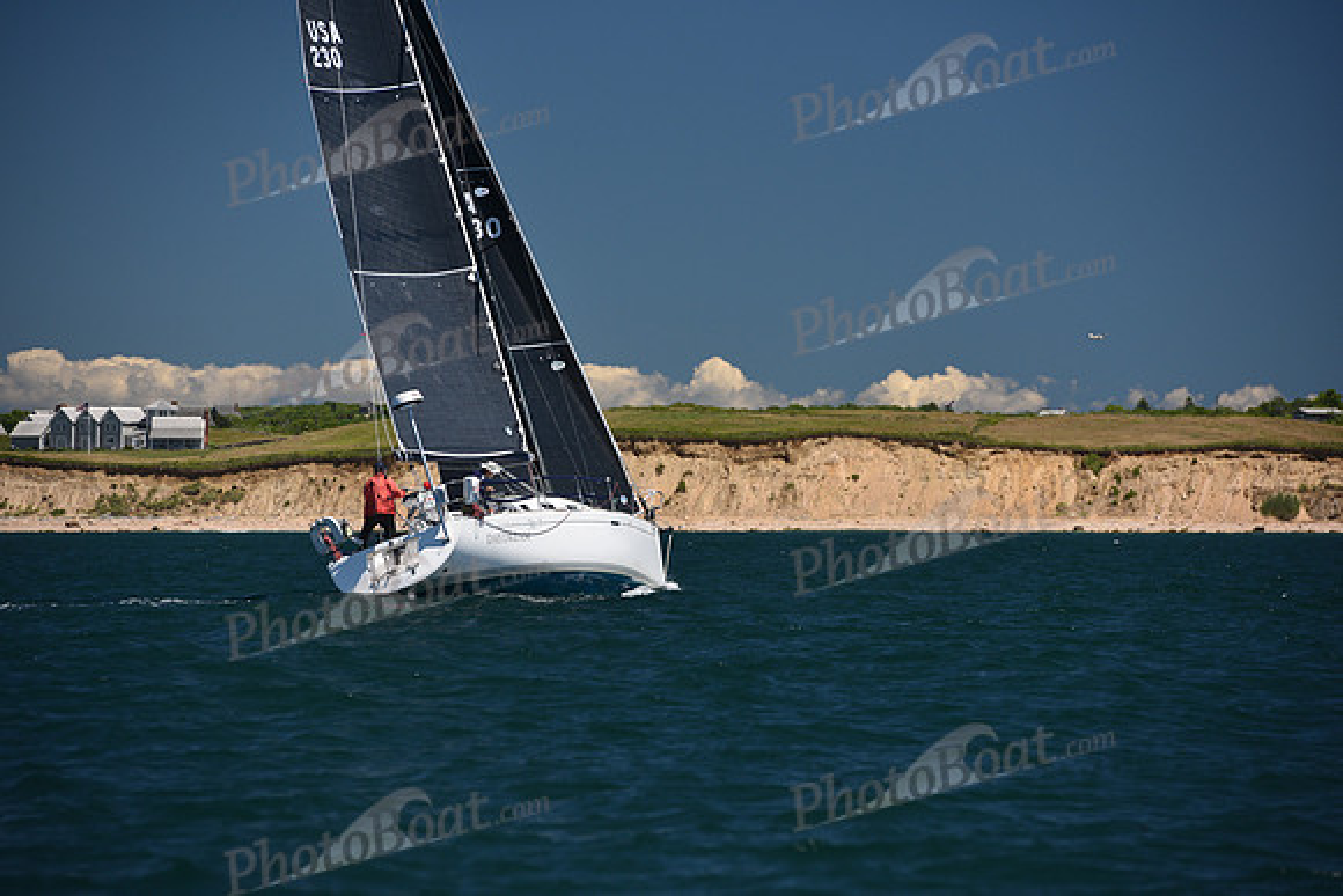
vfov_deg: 6.9
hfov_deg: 10.3
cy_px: 448
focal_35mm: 200
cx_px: 672
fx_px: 7463
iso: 250
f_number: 5.6
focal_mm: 200
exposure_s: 1/800
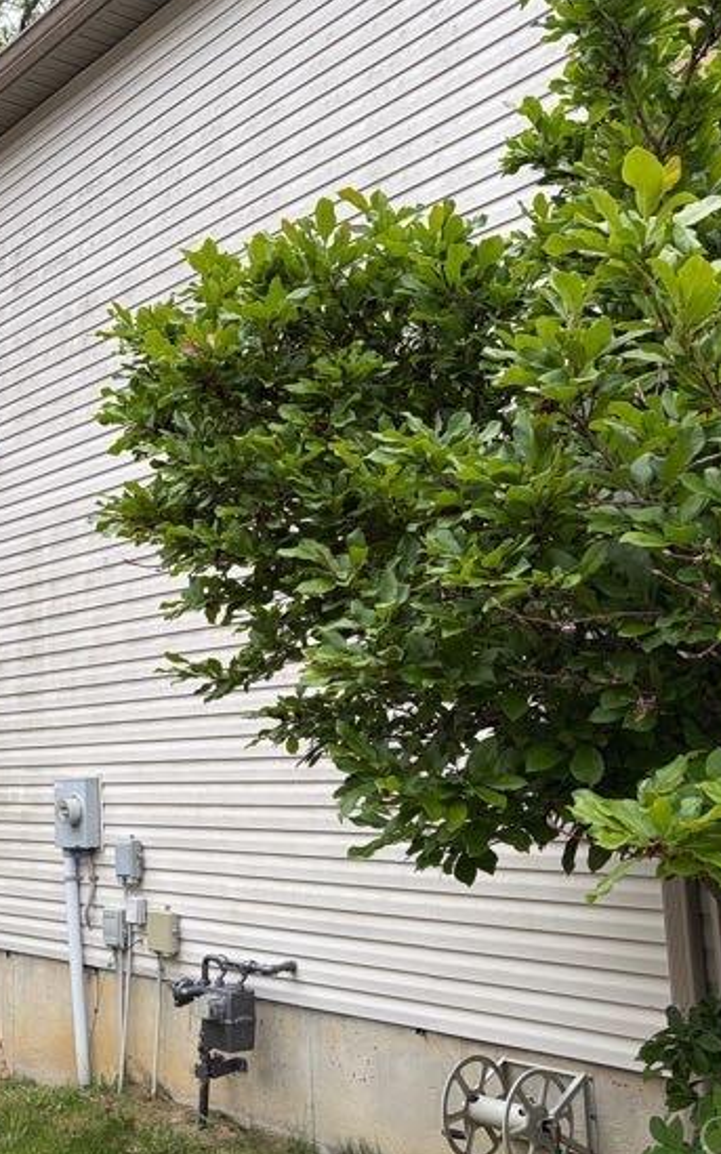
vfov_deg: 47.2
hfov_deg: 29.8
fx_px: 1321
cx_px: 143
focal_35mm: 42
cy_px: 552
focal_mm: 5.96
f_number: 1.6
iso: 40
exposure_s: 1/217
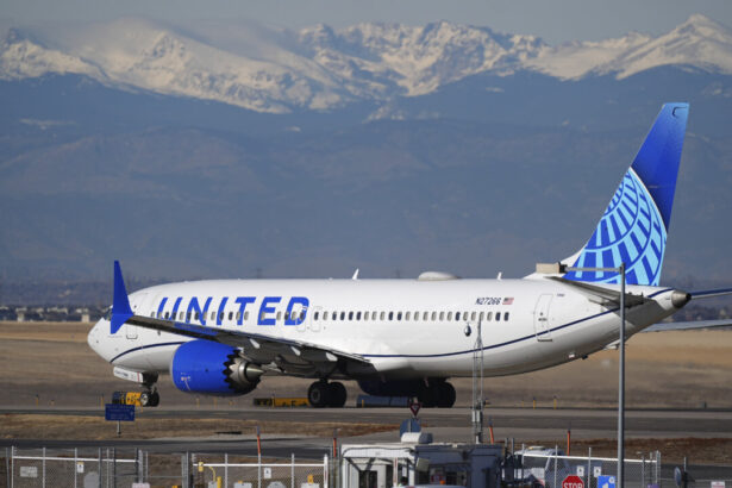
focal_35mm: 600
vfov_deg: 2.3
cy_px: 244
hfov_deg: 3.4
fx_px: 12199
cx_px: 366
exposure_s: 1/5000
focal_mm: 600
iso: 200
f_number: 4
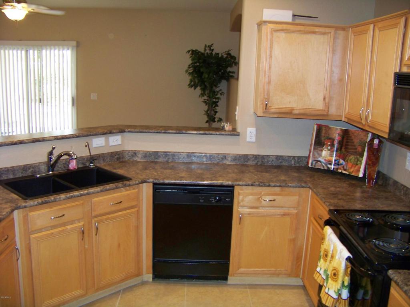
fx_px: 426
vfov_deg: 39.7
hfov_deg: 51.4
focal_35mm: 36
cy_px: 154
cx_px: 205
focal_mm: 5.85
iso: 200
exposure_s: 1/30
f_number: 2.8
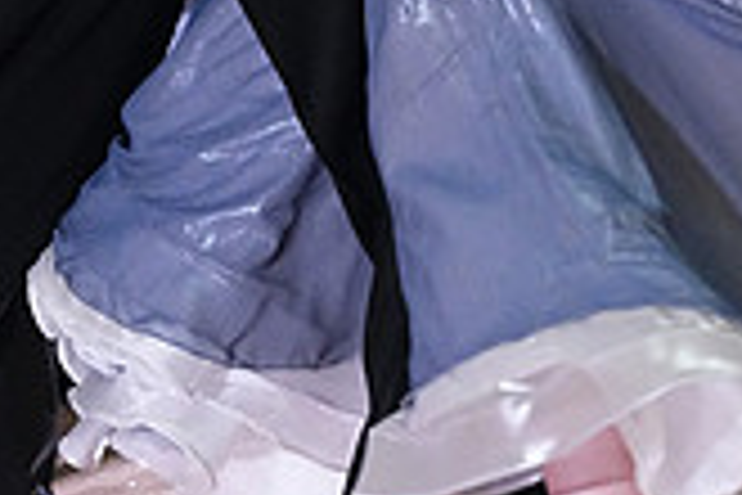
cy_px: -446
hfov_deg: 3.0
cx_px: 290
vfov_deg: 2.0
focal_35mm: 686
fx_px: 14138
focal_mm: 195
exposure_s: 1/400
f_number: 5.6
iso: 10000
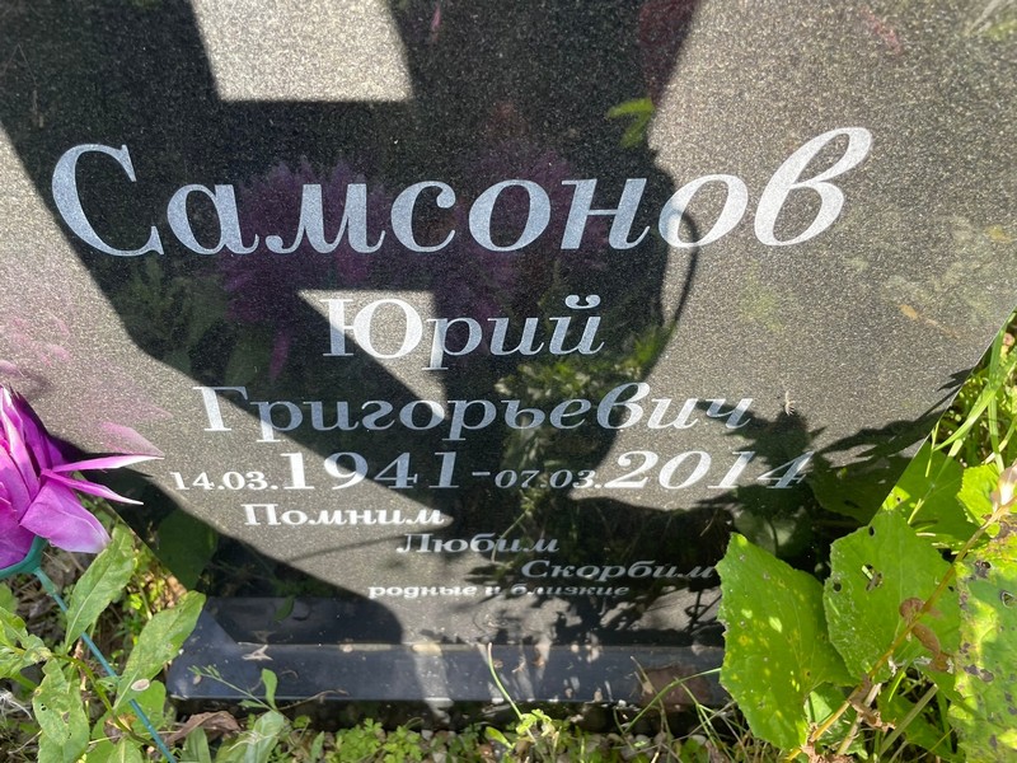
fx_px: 764
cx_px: 508
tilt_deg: -53.4
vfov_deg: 53.1
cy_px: 382
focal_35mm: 26
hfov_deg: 67.3
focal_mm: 4.2
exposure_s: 1/264
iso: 32
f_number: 1.6
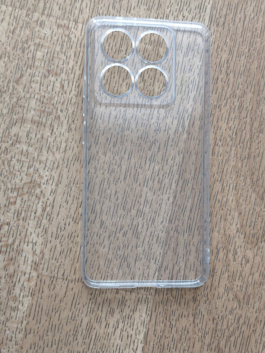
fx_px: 470
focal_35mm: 46
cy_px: 176
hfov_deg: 31.5
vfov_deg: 41.2
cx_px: 132
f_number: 1.6
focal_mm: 6.57
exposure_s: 1/33.3
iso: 640
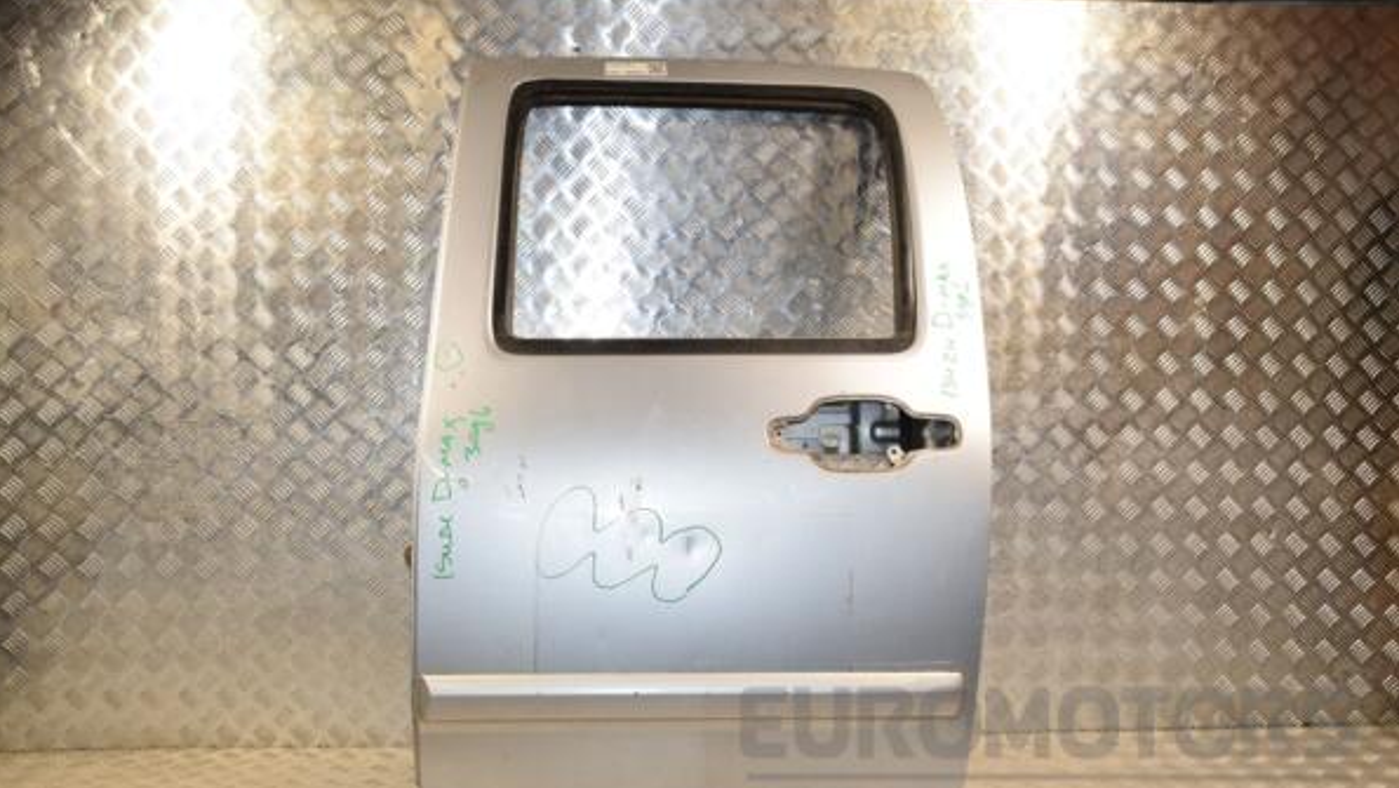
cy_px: 409
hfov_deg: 52.8
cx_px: 696
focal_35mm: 38
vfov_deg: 31.2
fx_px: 1410
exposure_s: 1/200
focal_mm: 24
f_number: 9
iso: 800
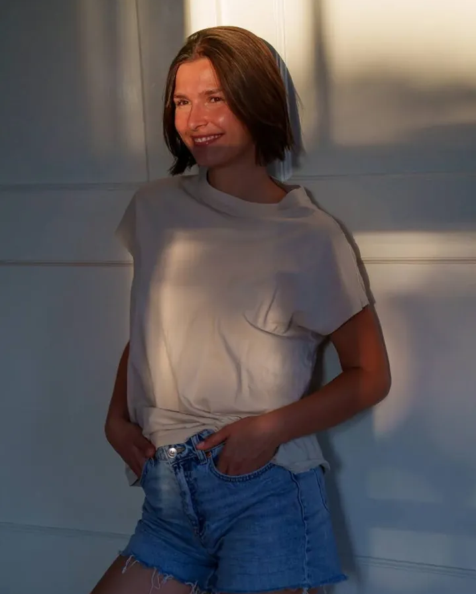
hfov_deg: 16.0
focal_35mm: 96
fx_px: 1690
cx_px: 238
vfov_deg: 20.0
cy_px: 325
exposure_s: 1/200
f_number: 9
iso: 400
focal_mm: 85
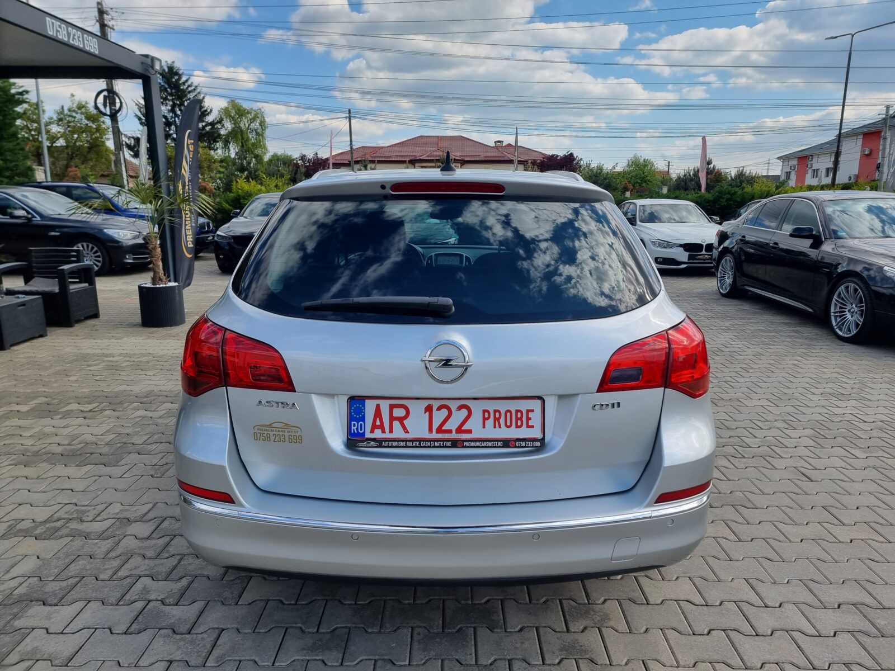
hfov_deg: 71.6
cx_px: 448
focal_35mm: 24
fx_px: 621
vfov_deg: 56.8
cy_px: 336
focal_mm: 6.7
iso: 50
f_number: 1.8
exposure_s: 1/512
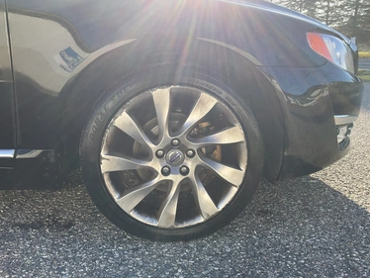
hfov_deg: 58.3
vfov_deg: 45.5
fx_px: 332
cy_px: 133
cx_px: 185
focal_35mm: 31
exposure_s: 1/551
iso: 25
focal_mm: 3
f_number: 1.8
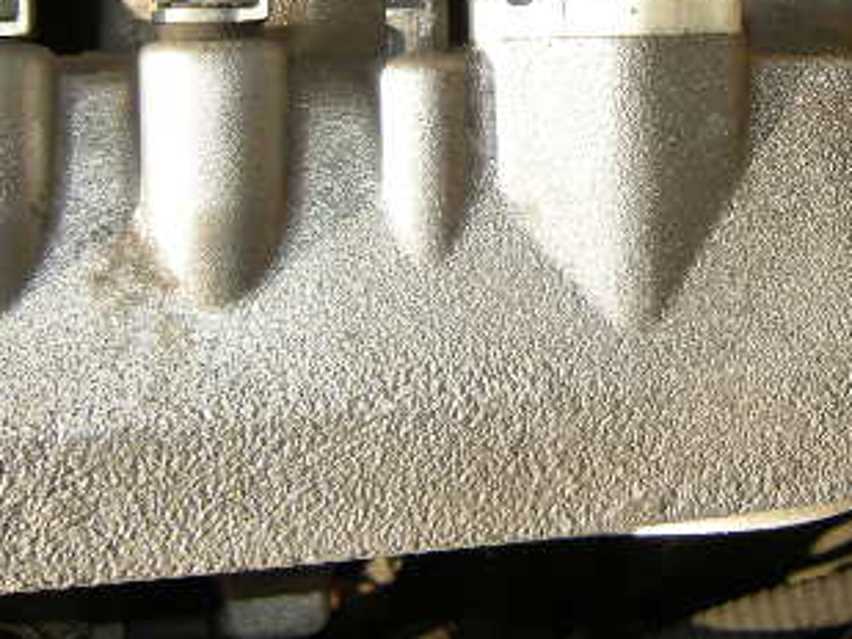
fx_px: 1428
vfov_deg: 24.3
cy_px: 25
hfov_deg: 32.6
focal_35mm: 58
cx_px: 640
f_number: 2.8
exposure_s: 1/196
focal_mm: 4.7
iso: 64
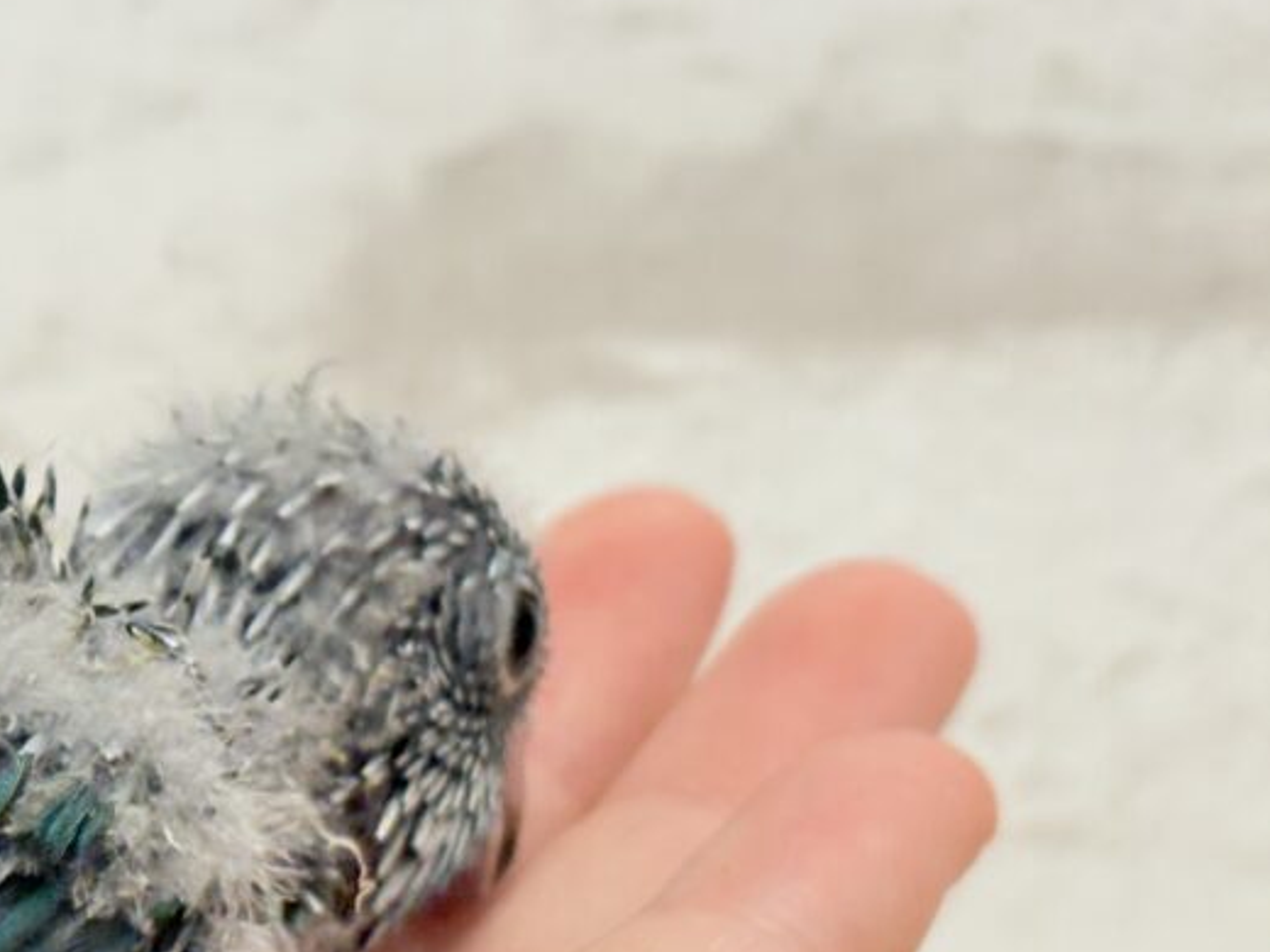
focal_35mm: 120
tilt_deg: -0.6
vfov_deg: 12.3
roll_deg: +0.8
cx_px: -159
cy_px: 708
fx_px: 4403
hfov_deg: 15.9
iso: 80
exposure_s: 1/100
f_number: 1.6
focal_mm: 5.96
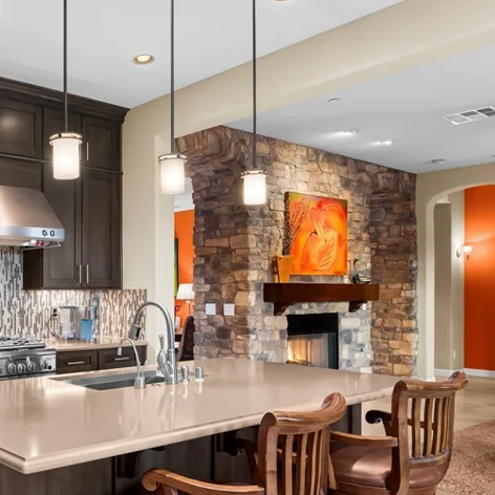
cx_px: 17
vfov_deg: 47.0
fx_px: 566
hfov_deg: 41.9
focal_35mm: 35
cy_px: 288
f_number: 8
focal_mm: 19
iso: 400
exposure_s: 3.2
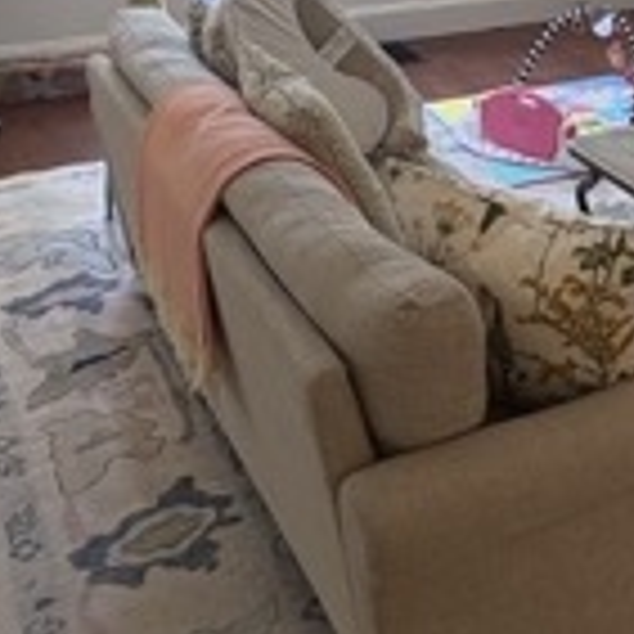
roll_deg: -1.0
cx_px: 647
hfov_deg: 28.5
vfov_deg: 28.7
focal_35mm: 56
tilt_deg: -14.3
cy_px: 4
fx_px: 1160
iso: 160
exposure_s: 1/120
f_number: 2.2
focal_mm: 2.22
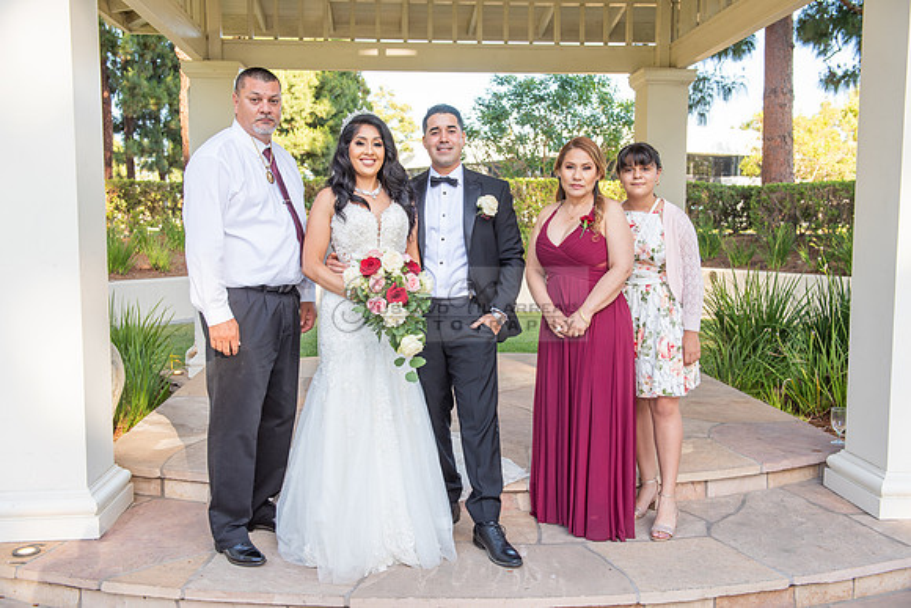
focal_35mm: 35
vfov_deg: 37.9
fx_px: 886
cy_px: 304
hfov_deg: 54.4
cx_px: 456
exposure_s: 1/160
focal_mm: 35
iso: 200
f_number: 5.6
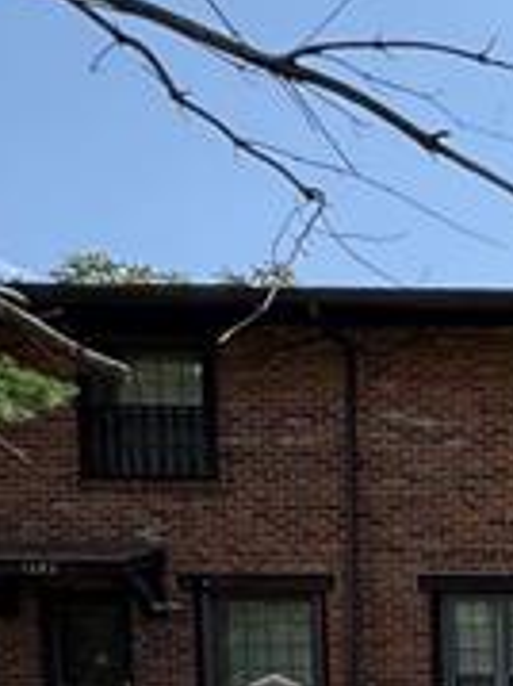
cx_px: 1030
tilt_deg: -2.4
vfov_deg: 27.3
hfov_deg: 17.4
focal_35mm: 60
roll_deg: -0.8
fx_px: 1187
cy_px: 878
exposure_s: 1/1299
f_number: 2.2
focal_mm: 2.22
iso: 64
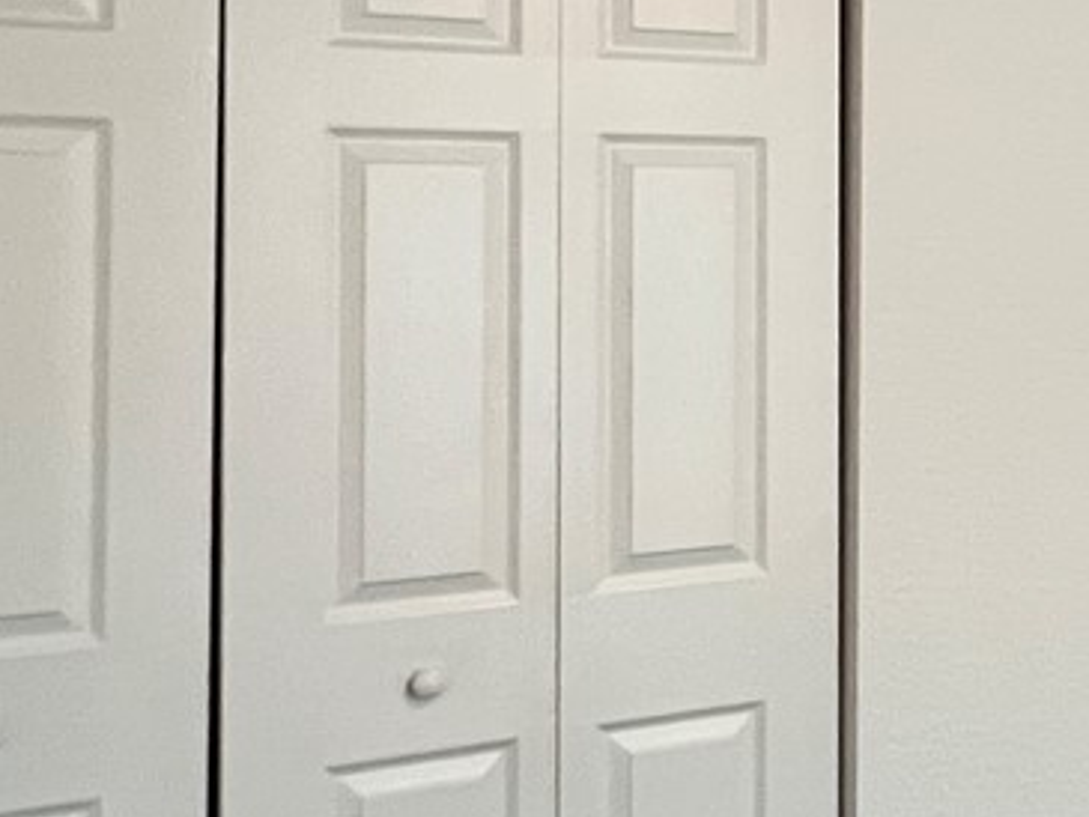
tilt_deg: +2.2
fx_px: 1794
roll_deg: +0.0
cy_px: 209
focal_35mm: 57
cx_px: 1450
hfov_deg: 27.6
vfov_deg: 25.4
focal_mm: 1.57
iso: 640
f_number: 1.8
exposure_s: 1/60
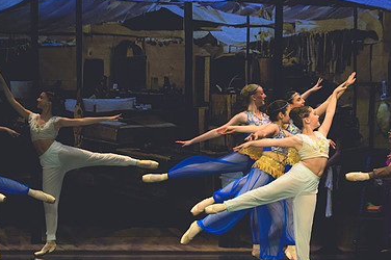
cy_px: 172
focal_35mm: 278
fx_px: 3017
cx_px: 279
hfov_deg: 7.4
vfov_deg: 4.9
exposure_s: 1/500
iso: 800
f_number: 2.8
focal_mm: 120
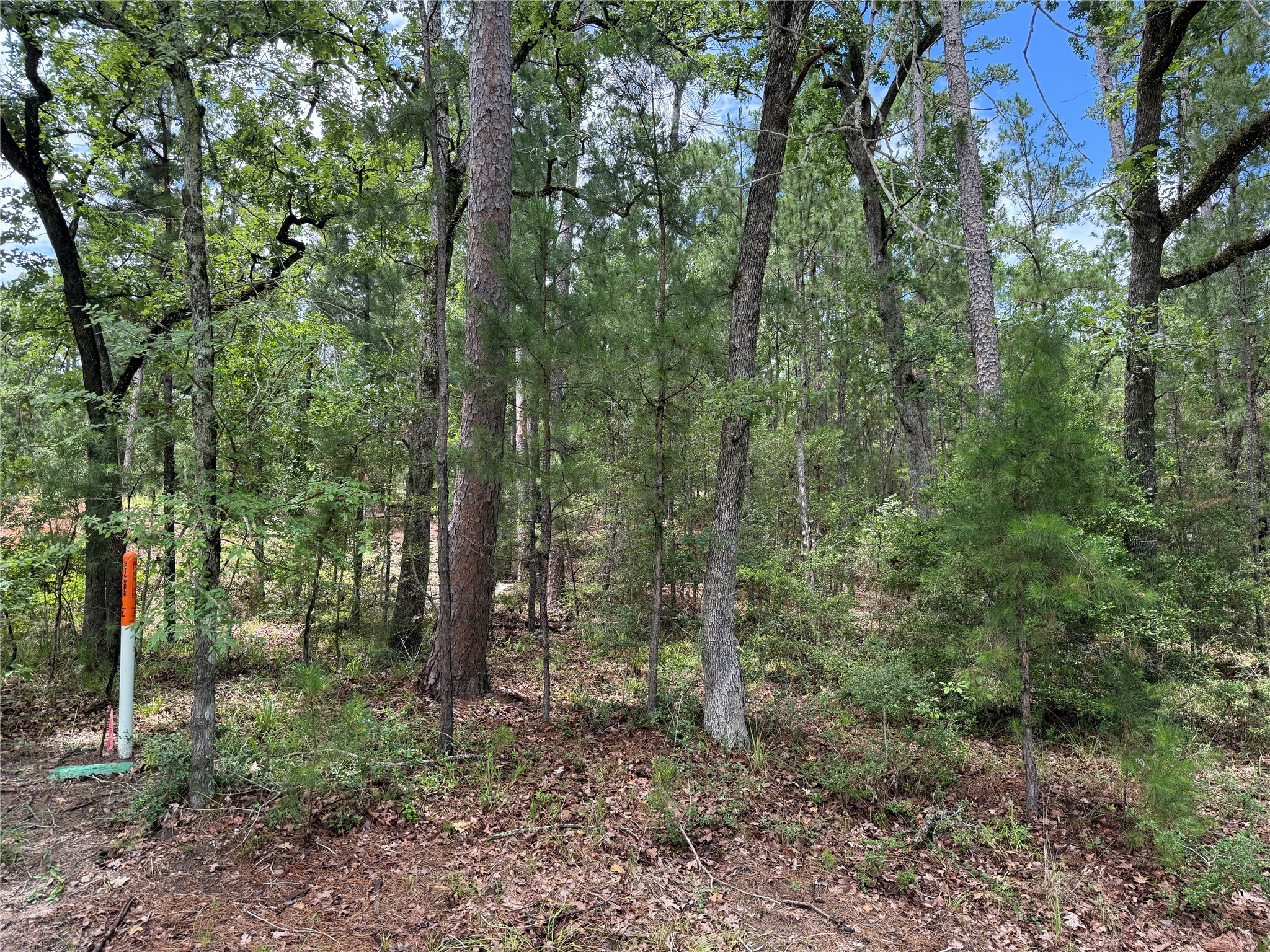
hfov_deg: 71.6
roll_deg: +0.6
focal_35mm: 24
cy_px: 476
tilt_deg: +9.1
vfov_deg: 56.8
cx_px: 635
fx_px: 881
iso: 100
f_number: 1.78
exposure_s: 1/695
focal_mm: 6.76
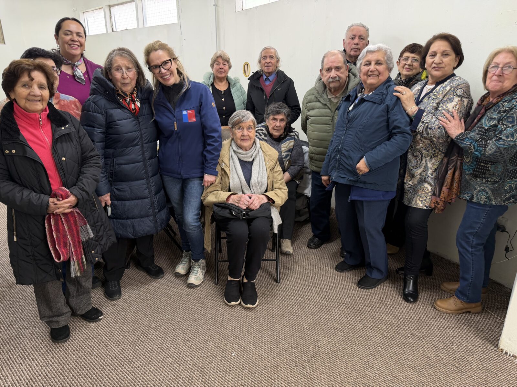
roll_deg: +0.6
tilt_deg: -19.4
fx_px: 358
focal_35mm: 24
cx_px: 258
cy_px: 194
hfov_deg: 71.6
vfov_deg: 56.8
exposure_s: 1/50
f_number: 1.78
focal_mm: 6.76
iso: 100
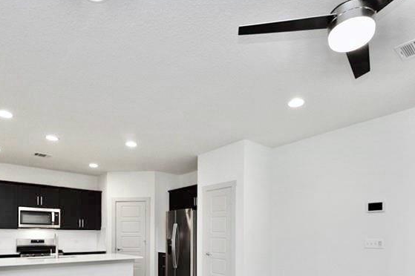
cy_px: 232
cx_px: 195
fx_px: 253
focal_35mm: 22
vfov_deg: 52.3
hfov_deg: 78.5
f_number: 5.6
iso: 800
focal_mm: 8
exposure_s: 1/125
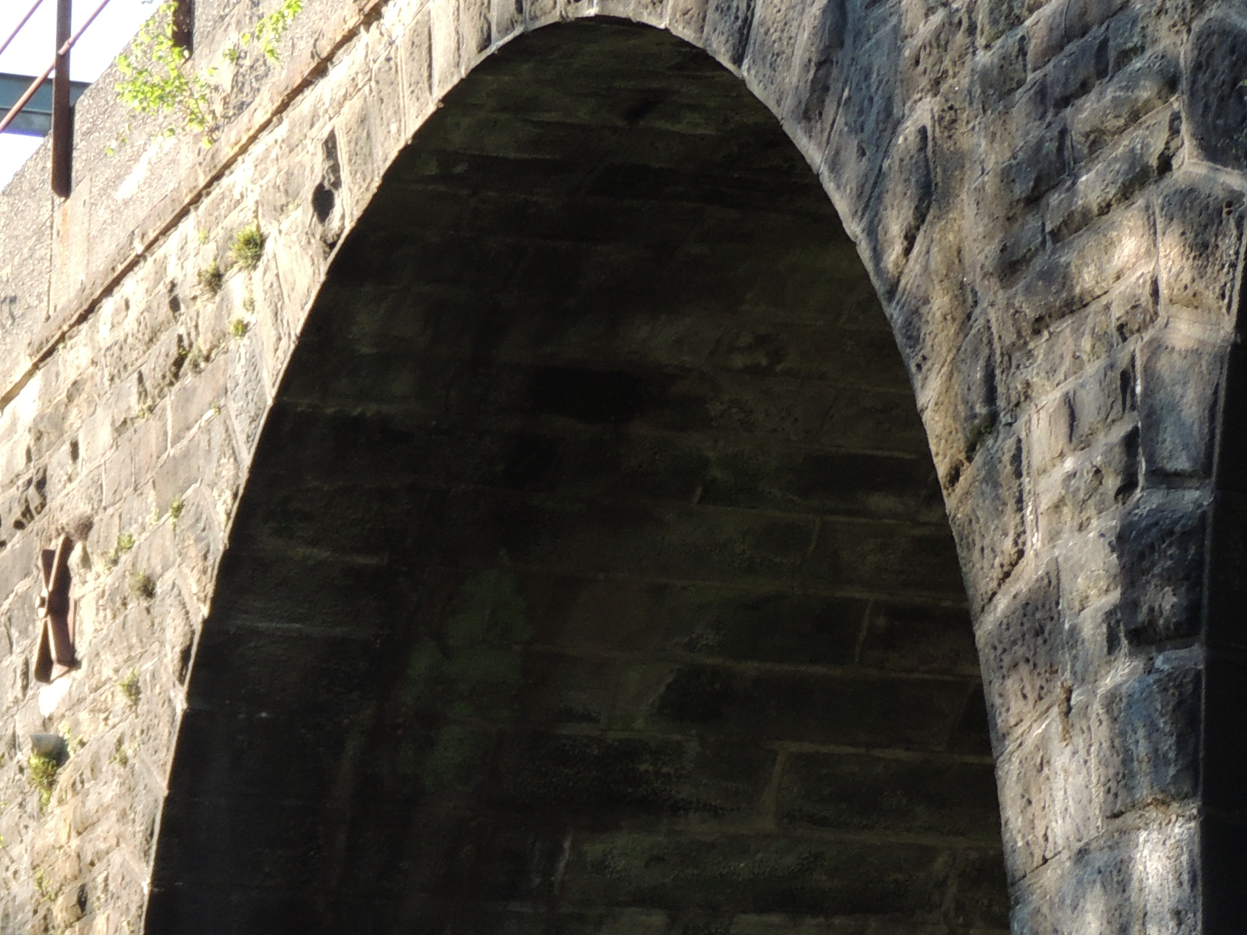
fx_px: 6556
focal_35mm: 182
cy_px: 1062
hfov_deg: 10.8
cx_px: 69
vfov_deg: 8.1
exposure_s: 1/100
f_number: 3.9
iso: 100
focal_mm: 13.3
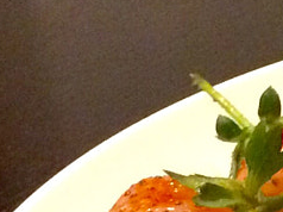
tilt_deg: -30.9
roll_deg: +1.4
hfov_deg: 9.3
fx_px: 1593
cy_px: 307
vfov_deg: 7.5
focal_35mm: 195
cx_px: 624
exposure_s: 1/25
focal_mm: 4.15
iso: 320
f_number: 2.2
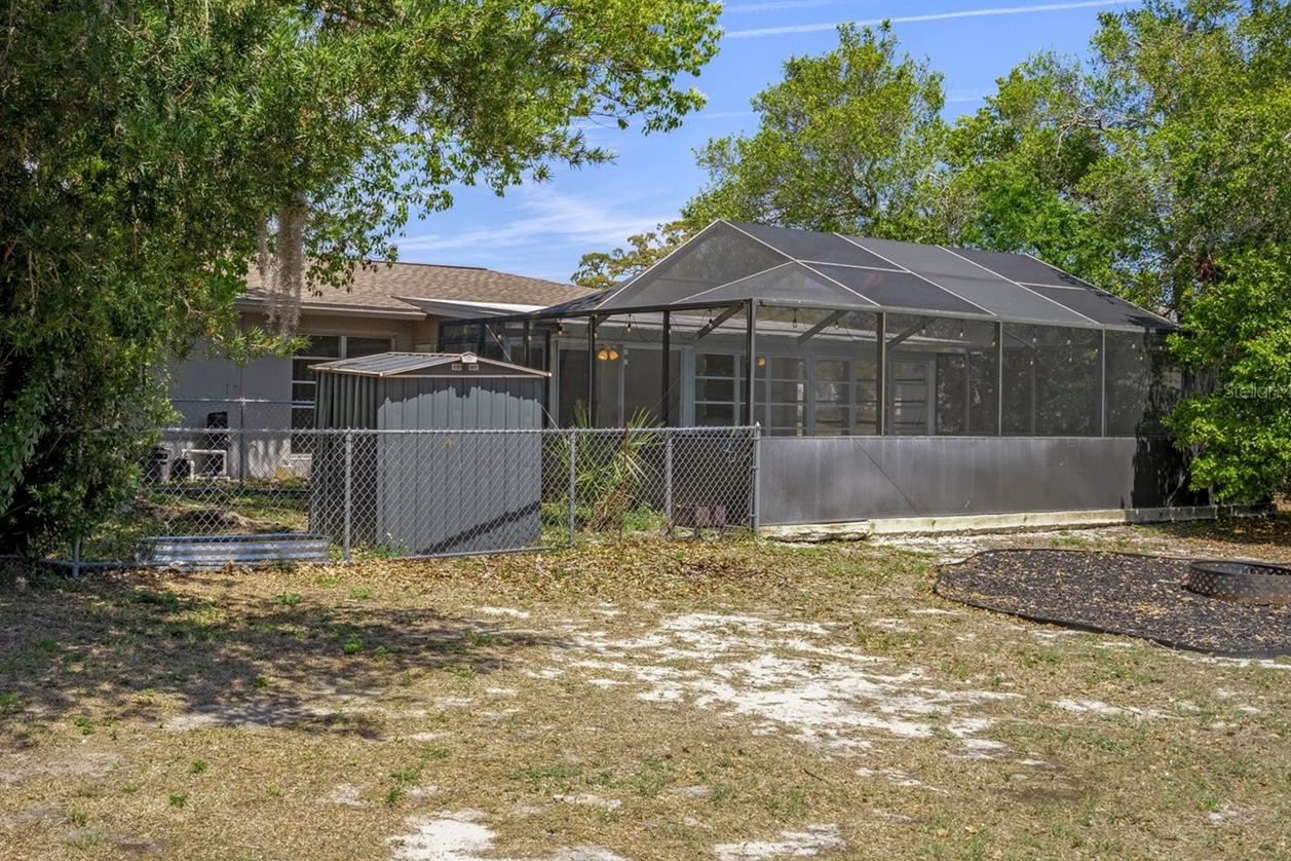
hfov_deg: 46.0
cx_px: 493
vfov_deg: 31.9
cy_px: 390
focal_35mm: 42
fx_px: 1506
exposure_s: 1/320
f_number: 9
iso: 320
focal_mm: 33
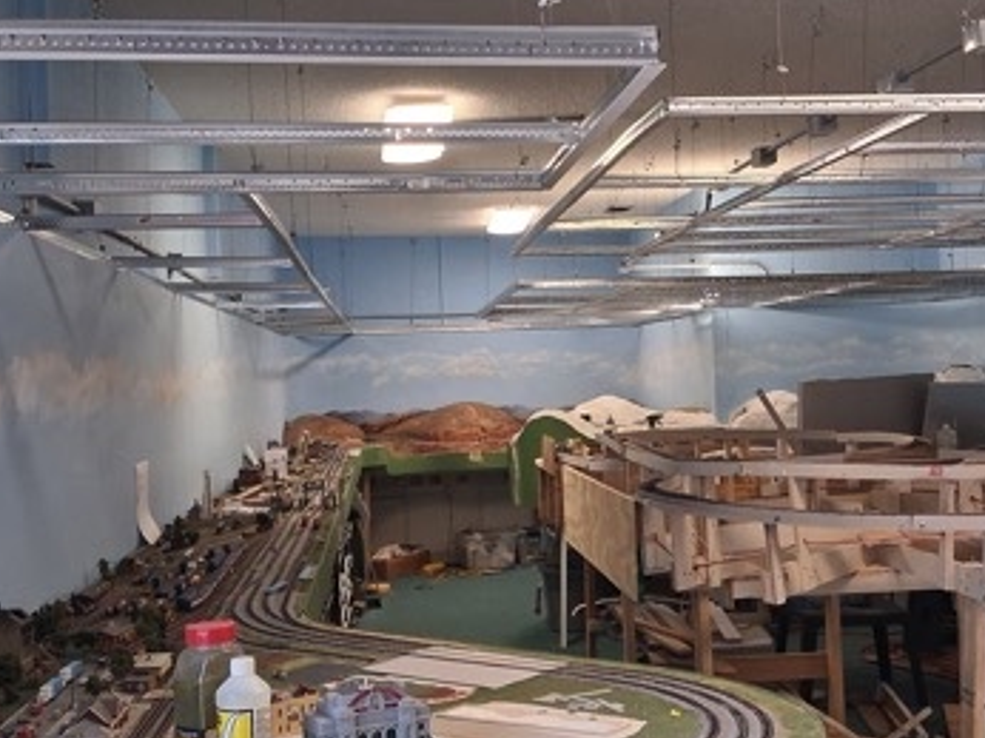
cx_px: 501
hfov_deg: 38.2
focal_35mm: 50
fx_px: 1422
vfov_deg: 29.1
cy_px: 356
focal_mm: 4
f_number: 1.8
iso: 320
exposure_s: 1/60
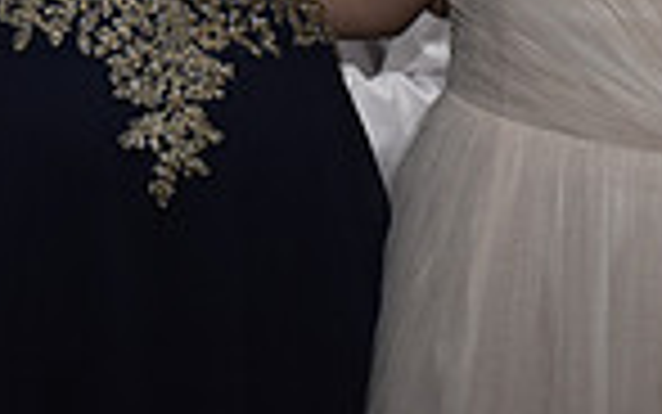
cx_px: 667
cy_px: -439
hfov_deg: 10.3
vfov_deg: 6.3
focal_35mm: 201
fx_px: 3628
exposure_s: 1/200
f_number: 5
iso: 2500
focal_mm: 50
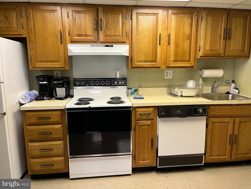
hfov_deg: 67.3
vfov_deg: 53.1
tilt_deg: -9.6
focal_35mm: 26
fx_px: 189
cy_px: 94
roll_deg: -0.3
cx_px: 126
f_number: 1.6
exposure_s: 1/60
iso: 125
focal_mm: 5.1
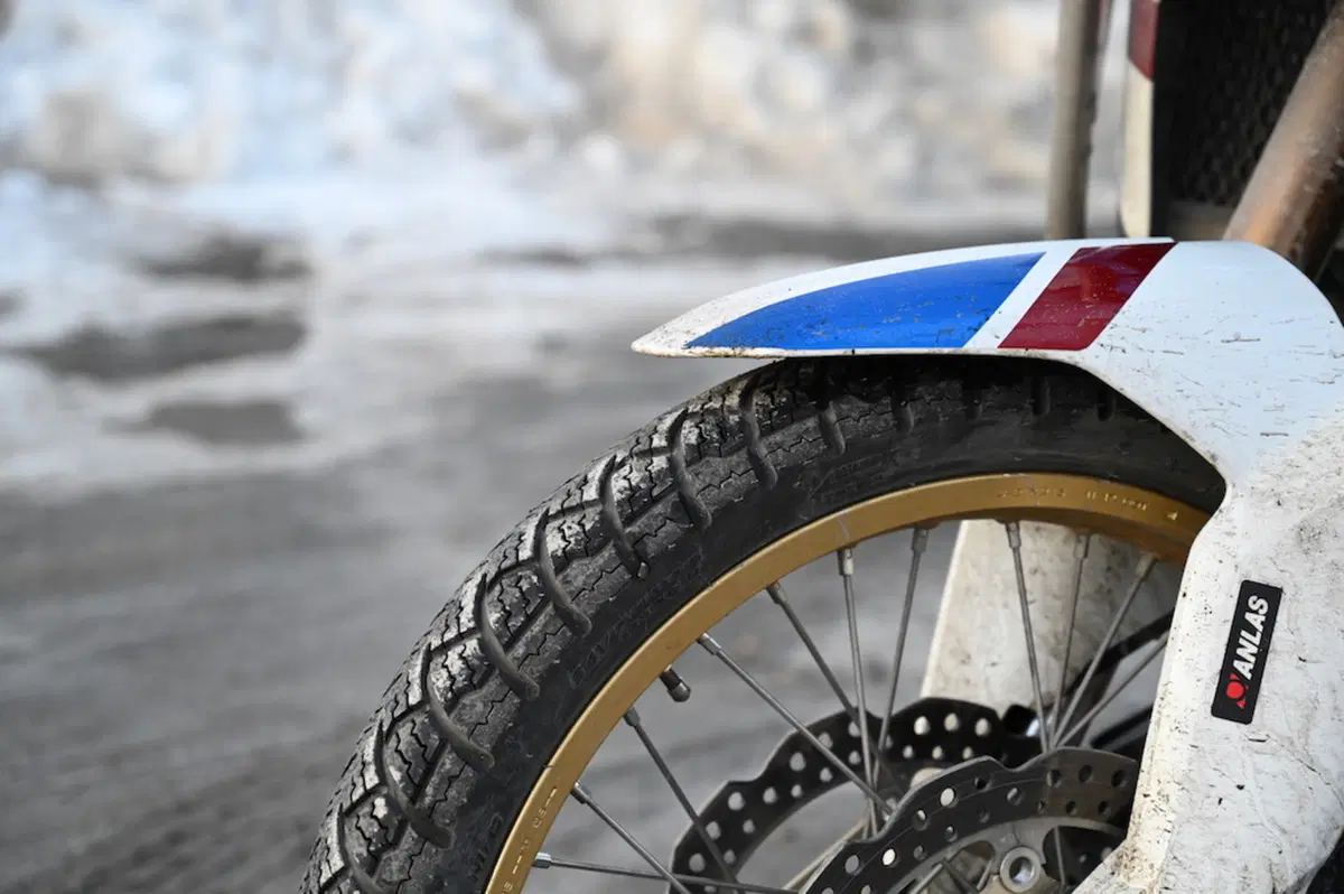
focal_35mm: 65
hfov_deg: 31.0
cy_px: 447
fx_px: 2425
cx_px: 672
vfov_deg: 20.9
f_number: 4
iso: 4000
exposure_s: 1/1600
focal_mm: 65
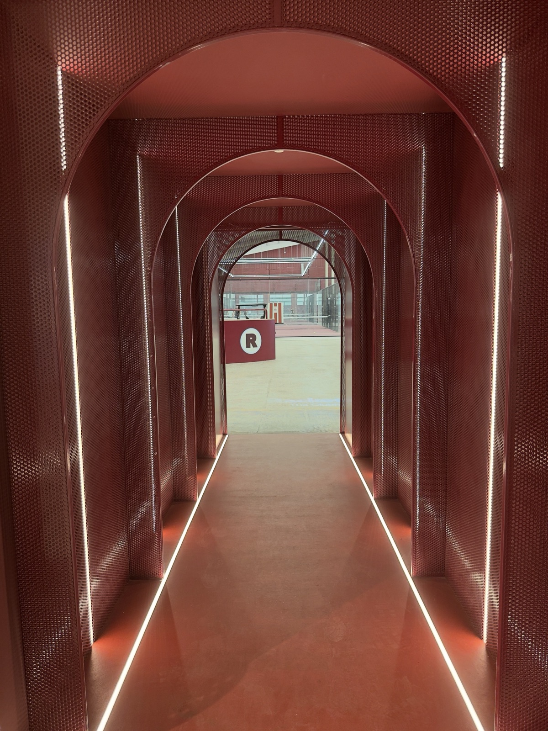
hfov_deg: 56.8
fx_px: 507
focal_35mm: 24
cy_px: 366
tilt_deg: -6.0
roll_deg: +0.2
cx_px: 274
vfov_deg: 71.6
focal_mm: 6.76
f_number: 1.78
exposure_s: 1/100
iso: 400
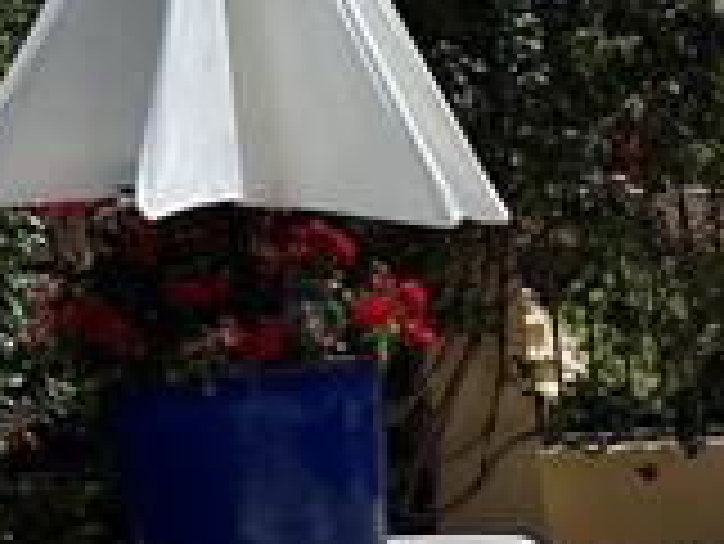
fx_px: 3454
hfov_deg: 10.6
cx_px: 1596
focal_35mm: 165
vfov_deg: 8.8
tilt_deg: -11.7
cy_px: 791
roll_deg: +2.1
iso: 50
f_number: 1.5
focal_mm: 5.7
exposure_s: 1/7463
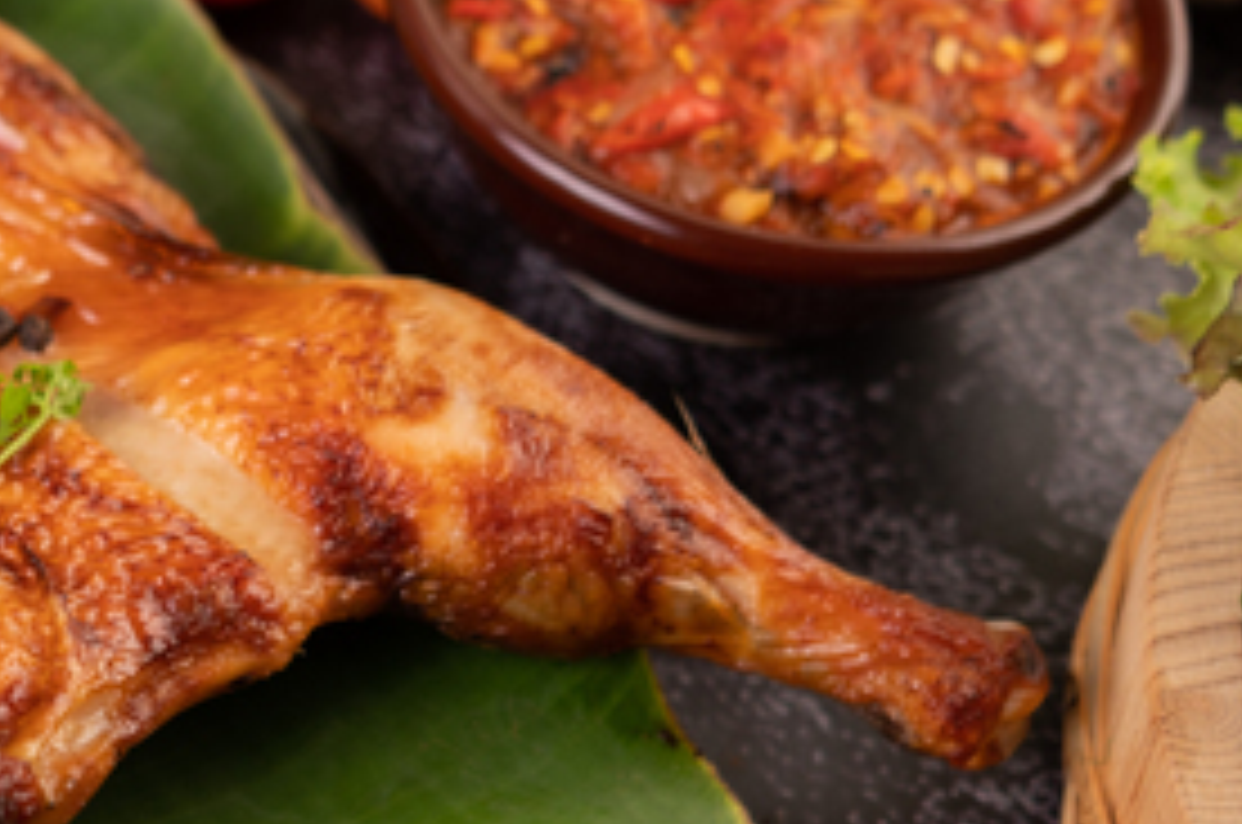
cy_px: 581
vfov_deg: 7.9
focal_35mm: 174
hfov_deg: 11.4
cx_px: -513
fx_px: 5993
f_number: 5.6
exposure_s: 1/100
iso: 100
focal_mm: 60
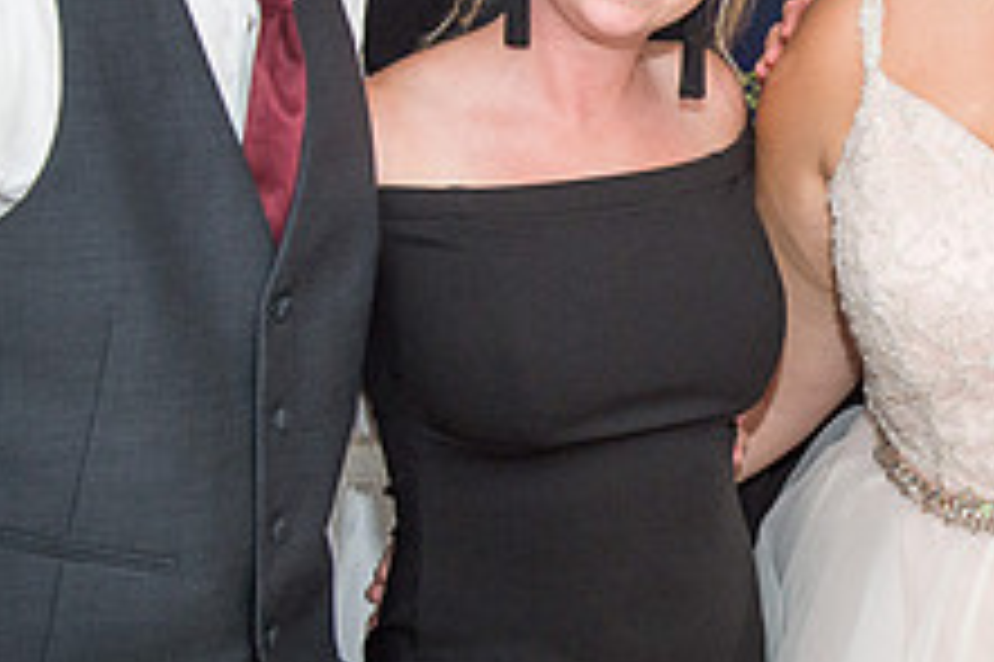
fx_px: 3062
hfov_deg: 18.0
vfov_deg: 12.3
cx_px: 972
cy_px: 148
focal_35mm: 111
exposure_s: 1/125
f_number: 5.6
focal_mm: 38
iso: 800
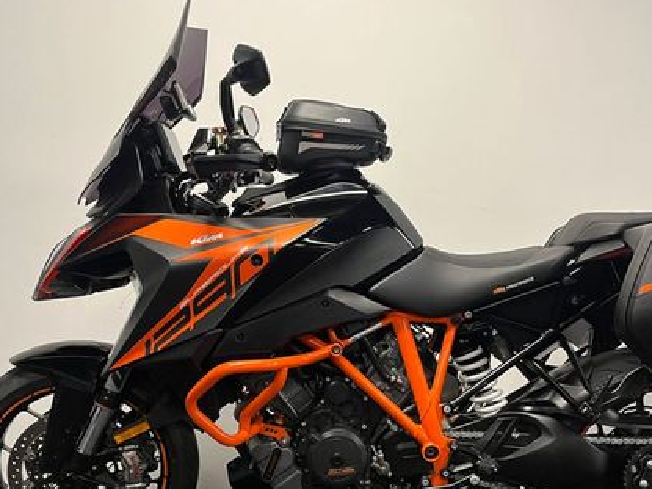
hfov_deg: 46.7
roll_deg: -0.9
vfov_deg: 35.4
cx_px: 360
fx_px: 753
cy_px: 343
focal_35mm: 40
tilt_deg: -3.3
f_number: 1.6
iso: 125
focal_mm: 5.1
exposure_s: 1/50
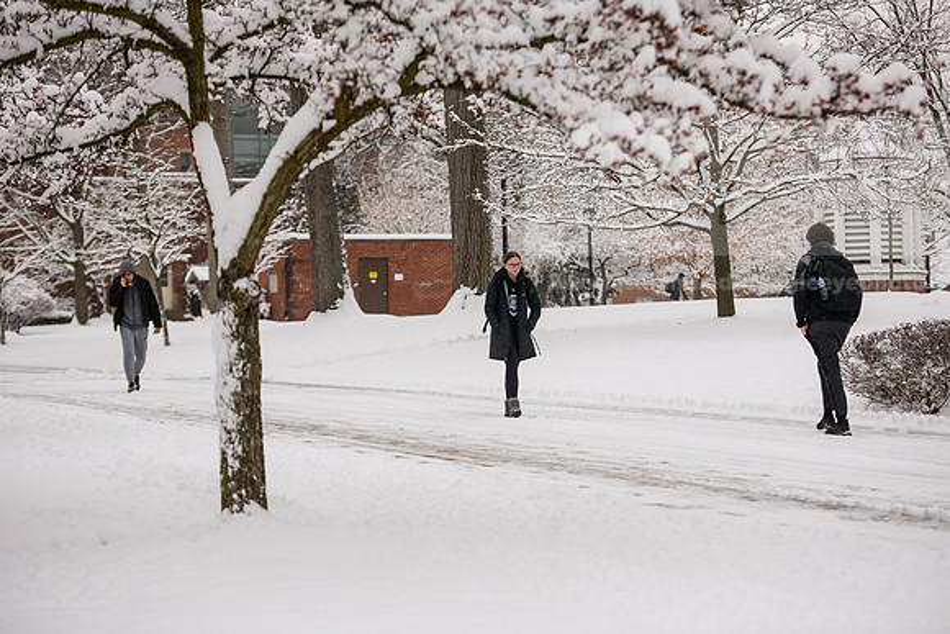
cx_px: 475
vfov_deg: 13.7
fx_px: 2639
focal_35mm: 100
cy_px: 317
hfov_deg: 20.4
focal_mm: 100
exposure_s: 1/640
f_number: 3.5
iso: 100
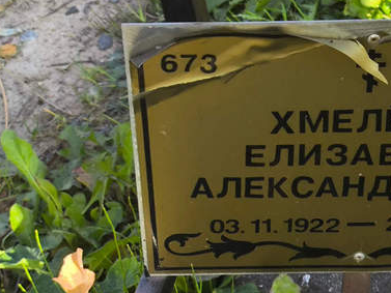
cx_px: 386
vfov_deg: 13.9
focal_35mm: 106
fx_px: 1198
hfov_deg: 18.1
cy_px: 91
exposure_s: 1/353
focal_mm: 4.71
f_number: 1.7
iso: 50
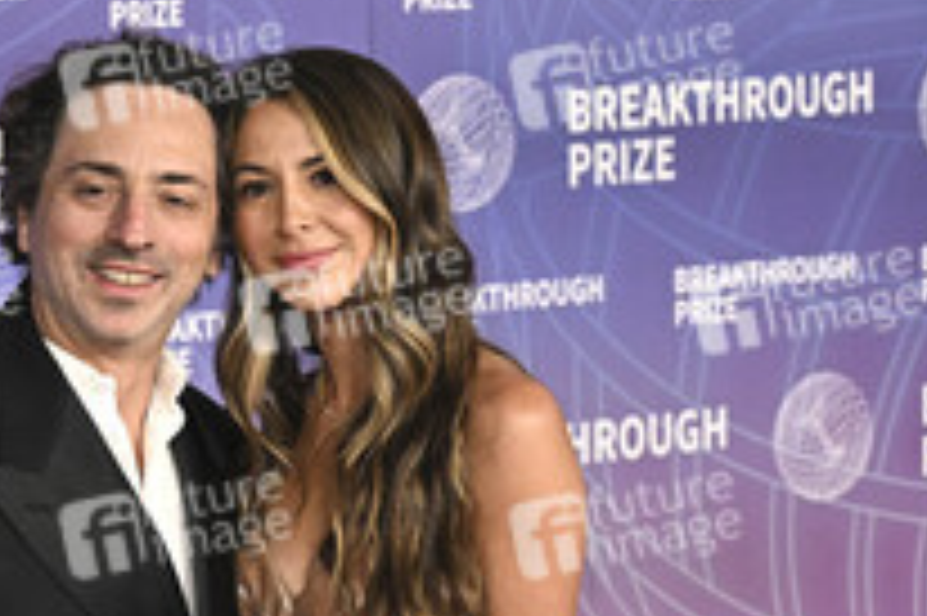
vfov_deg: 10.8
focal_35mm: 125
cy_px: 638
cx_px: 236
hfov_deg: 16.3
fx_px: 3216
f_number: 4
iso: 2000
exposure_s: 1/320
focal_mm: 57
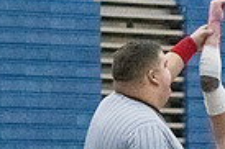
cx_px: 84
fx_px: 2765
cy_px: 280
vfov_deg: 3.1
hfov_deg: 4.7
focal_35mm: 443
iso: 8000
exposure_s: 1/1000
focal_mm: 70
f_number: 4.5
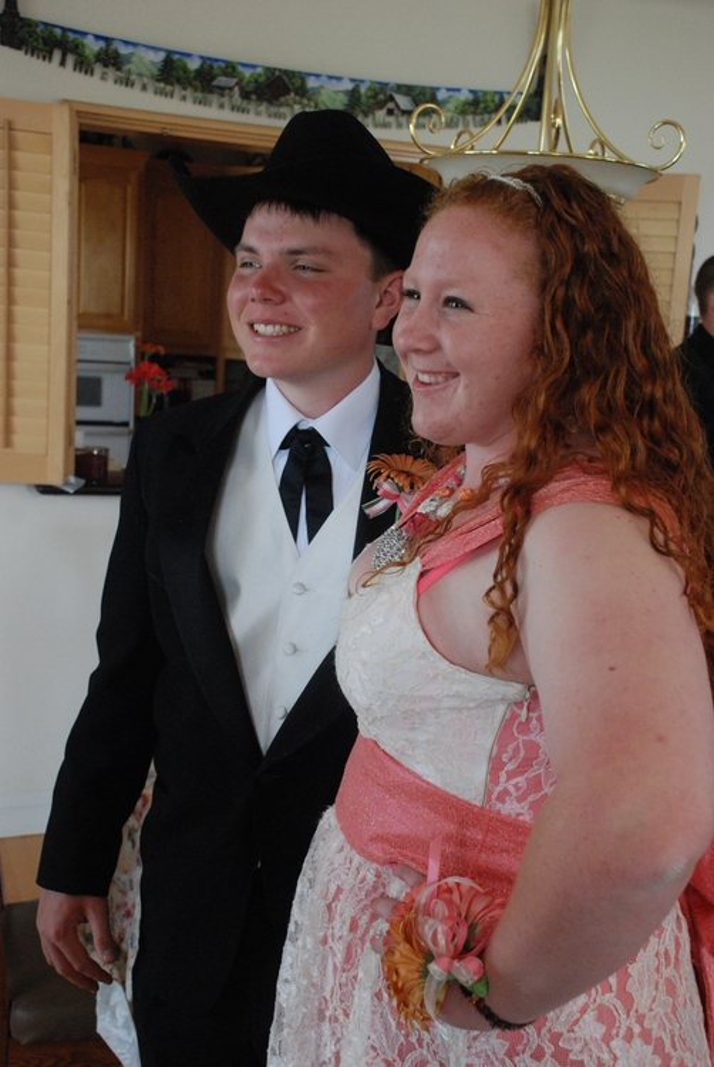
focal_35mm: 46
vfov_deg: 42.3
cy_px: 534
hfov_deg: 29.0
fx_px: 1379
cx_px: 357
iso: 1600
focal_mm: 31
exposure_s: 1/125
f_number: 5.6
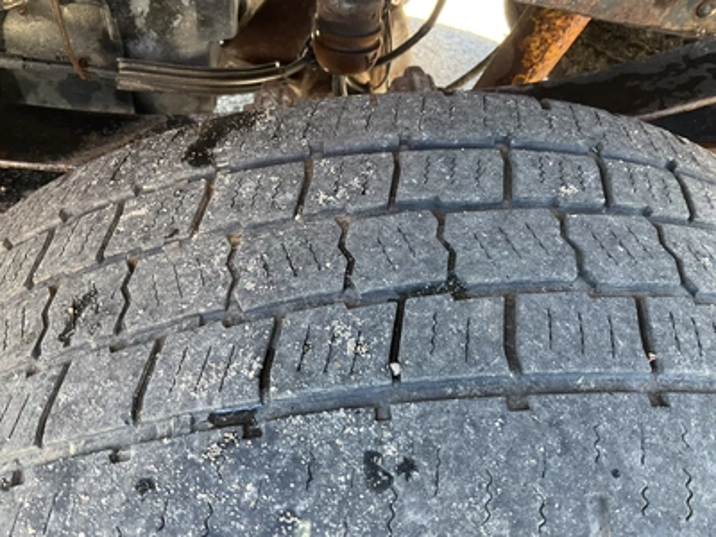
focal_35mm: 29
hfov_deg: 61.7
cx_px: 358
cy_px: 268
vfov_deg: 48.2
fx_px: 600
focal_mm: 3
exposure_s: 1/60
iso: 64
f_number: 1.8
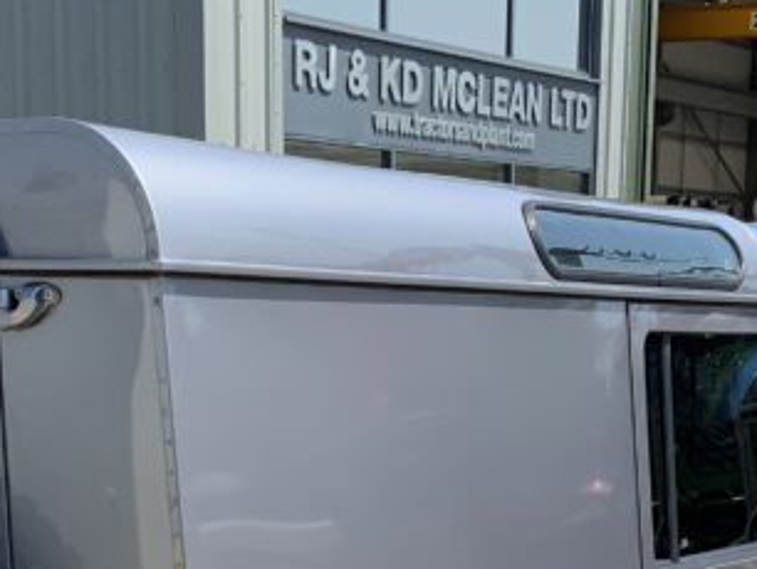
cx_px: 428
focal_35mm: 97
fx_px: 2123
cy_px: 725
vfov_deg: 14.7
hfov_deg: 20.2
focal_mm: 3
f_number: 1.8
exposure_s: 1/1279
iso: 16
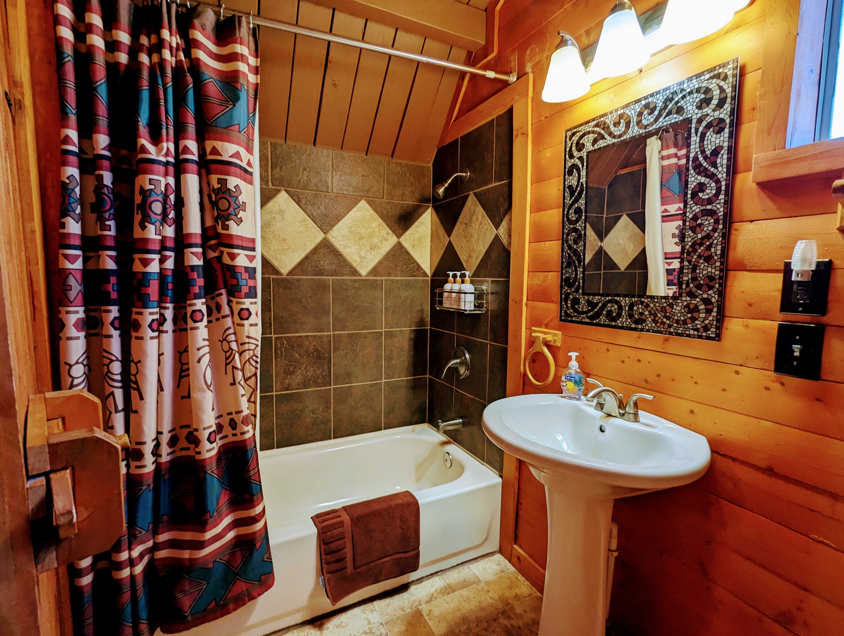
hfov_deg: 94.4
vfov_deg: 78.2
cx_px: 422
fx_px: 391
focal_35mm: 16
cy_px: 318
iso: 59
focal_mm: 2.35
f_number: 2.2
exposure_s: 1/40
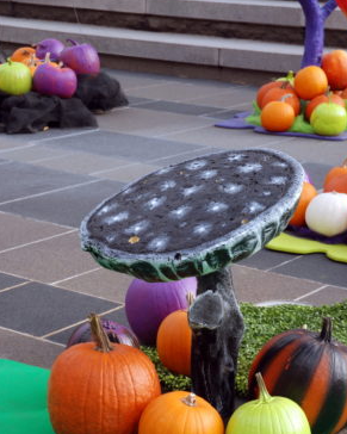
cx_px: 195
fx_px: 1143
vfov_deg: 21.5
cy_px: 243
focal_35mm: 89
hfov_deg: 17.3
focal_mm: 46
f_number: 5
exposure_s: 1/100
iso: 100
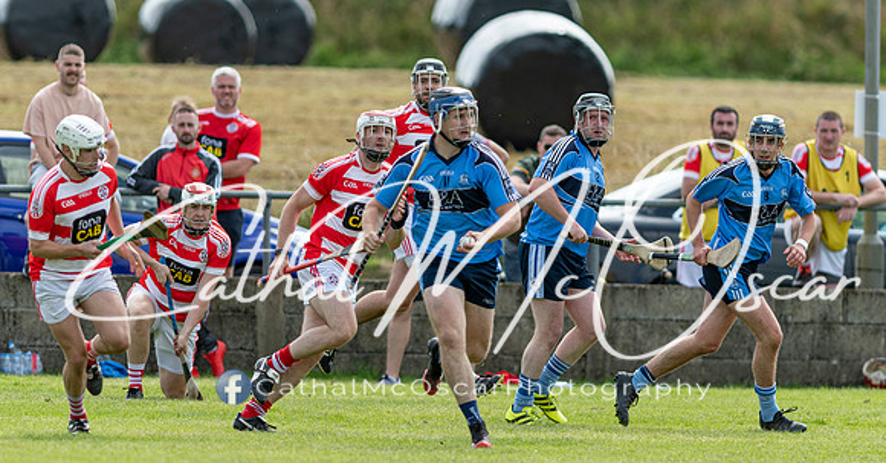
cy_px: 263
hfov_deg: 3.7
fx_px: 13554
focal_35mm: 587
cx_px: 449
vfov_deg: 2.0
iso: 125
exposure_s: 1/1600
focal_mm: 300
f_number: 2.8
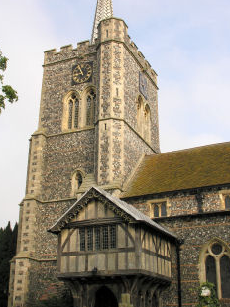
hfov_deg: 27.9
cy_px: 146
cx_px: 94
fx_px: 461
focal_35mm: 52
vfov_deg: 36.8
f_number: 5.6
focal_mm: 8.9
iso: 50
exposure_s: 1/150
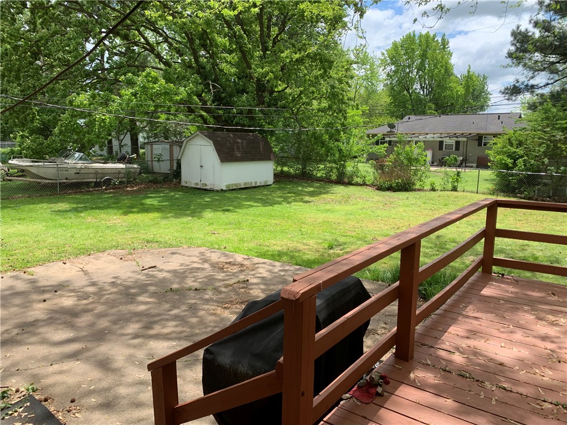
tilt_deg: -7.7
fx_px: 426
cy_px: 212
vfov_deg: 53.1
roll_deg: +0.1
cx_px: 284
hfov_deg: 67.3
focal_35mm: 26
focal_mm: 4.25
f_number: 1.8
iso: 25
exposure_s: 1/945
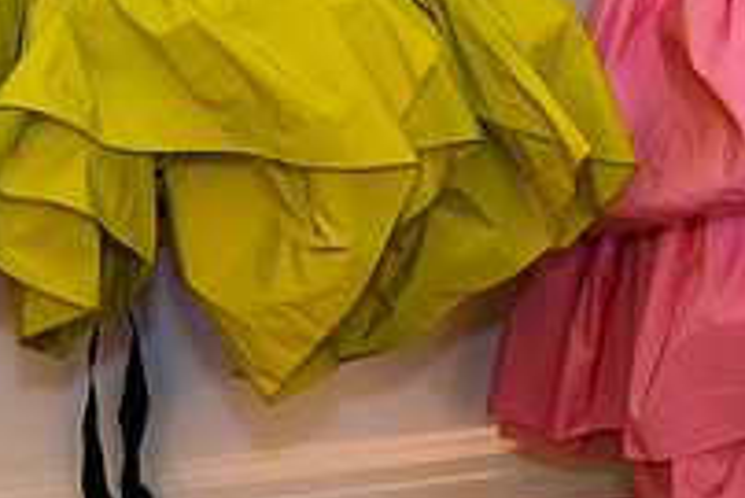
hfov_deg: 23.5
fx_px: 1781
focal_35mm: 86
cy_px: -190
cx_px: 229
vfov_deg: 15.0
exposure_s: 1/100
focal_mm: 30
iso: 1250
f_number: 4
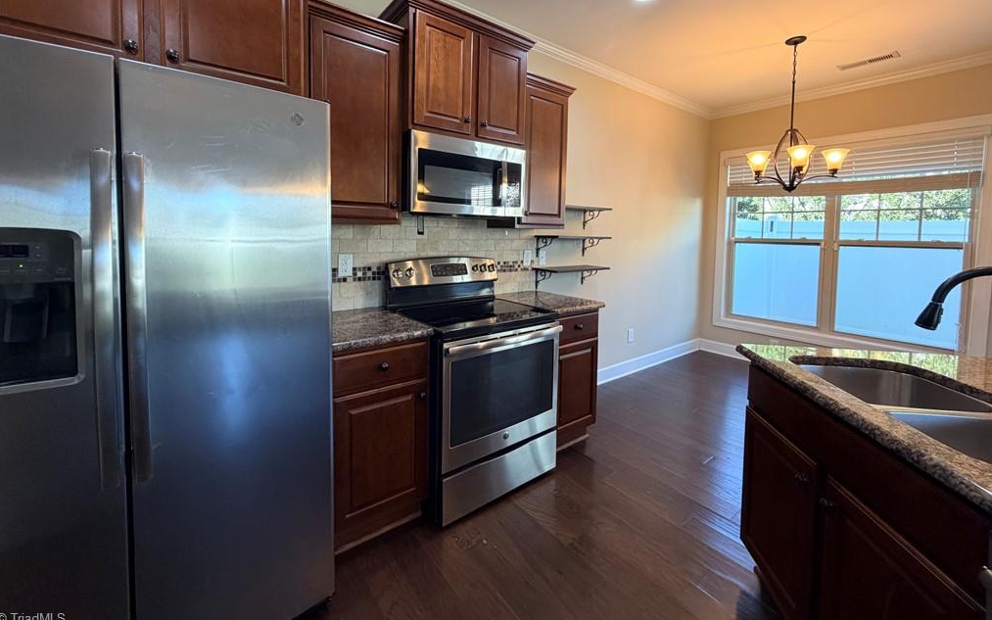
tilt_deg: -3.2
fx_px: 406
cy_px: 252
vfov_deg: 74.1
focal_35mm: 15
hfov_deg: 101.5
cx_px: 496
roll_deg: -0.7
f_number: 2.2
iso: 320
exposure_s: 1/120
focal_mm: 2.22
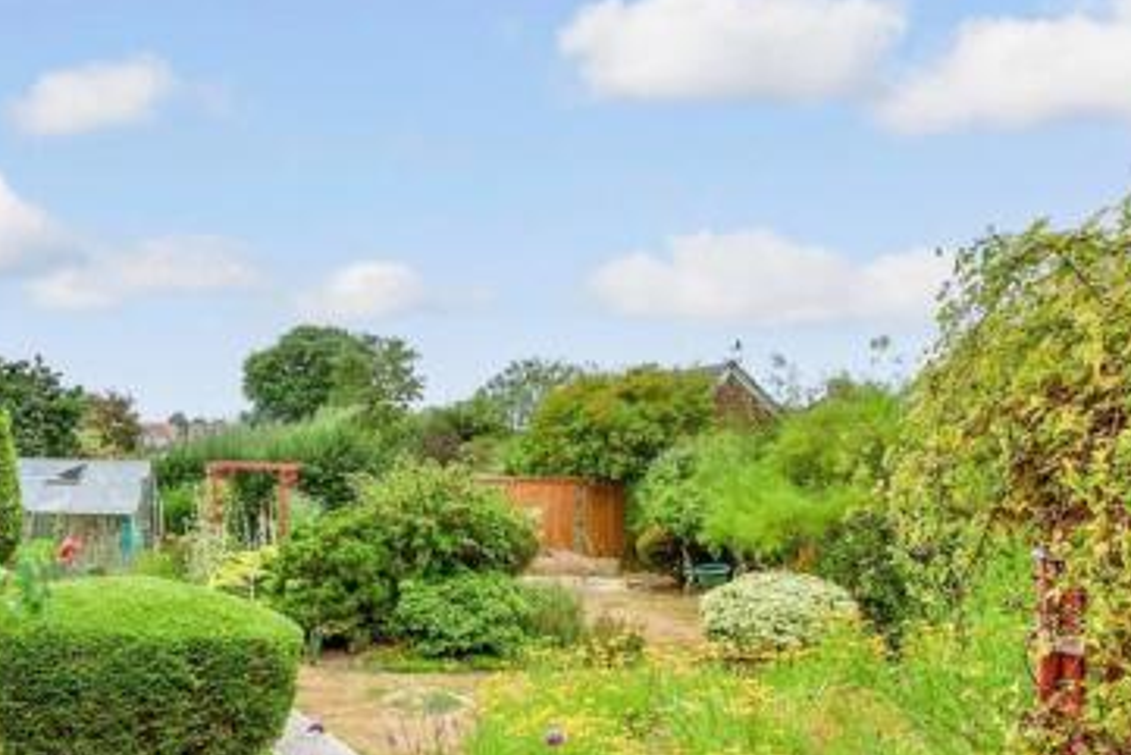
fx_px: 911
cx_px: 346
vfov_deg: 44.9
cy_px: 418
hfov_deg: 61.5
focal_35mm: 29
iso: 320
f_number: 8
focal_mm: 11
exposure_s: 1/250
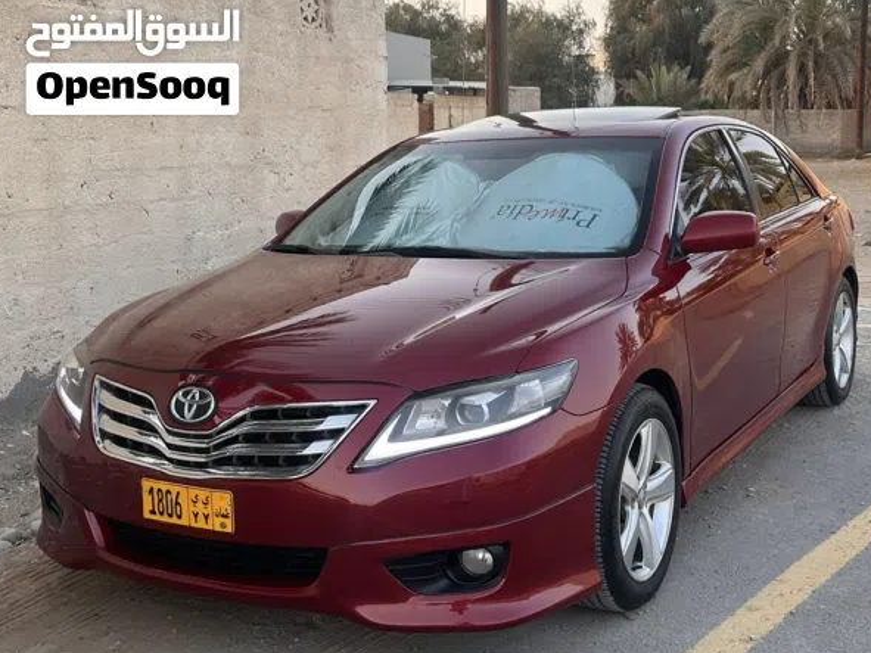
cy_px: 327
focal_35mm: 26
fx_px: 654
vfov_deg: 53.0
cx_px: 461
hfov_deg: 67.3
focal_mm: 6.86
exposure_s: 1/211
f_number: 1.78
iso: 80
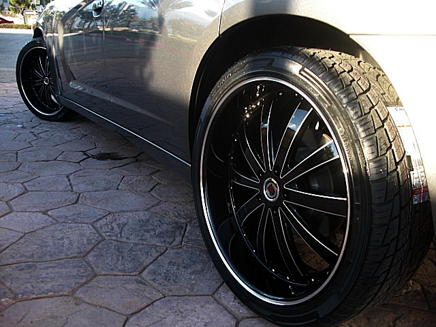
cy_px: 164
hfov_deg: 51.4
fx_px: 453
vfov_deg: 39.7
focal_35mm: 36
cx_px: 218
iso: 100
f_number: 2.8
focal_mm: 6.3
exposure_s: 1/100
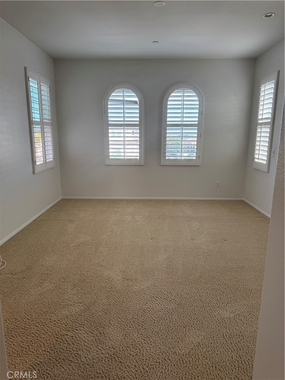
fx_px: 263
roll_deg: -0.2
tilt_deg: -11.1
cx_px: 142
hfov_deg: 56.8
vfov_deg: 71.6
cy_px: 190
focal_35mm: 24
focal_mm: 6.76
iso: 100
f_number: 1.78
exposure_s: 1/134
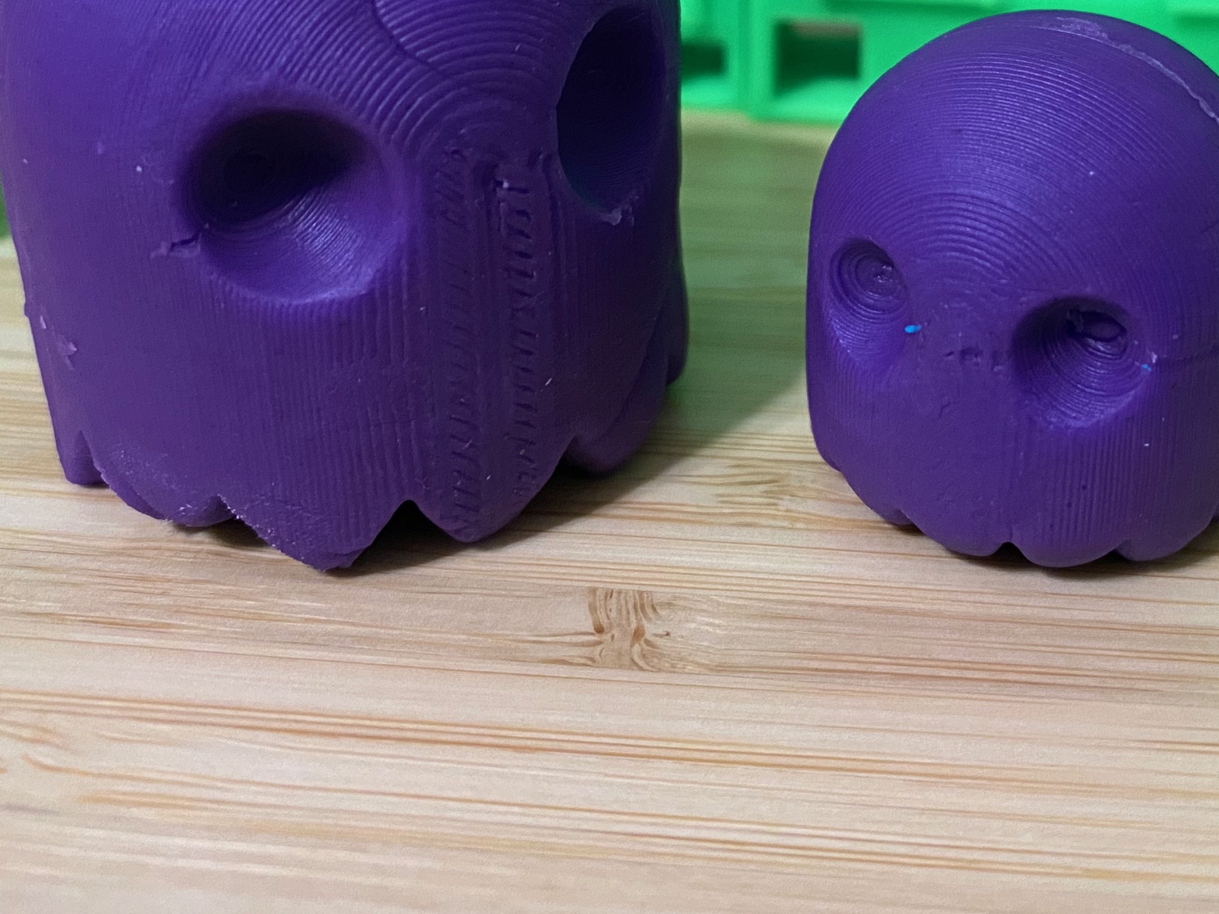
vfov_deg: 28.5
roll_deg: -1.2
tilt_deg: -21.3
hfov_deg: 38.2
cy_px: 80
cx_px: 864
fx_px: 1726
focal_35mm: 49
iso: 640
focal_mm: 4.25
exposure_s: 1/30
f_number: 1.8
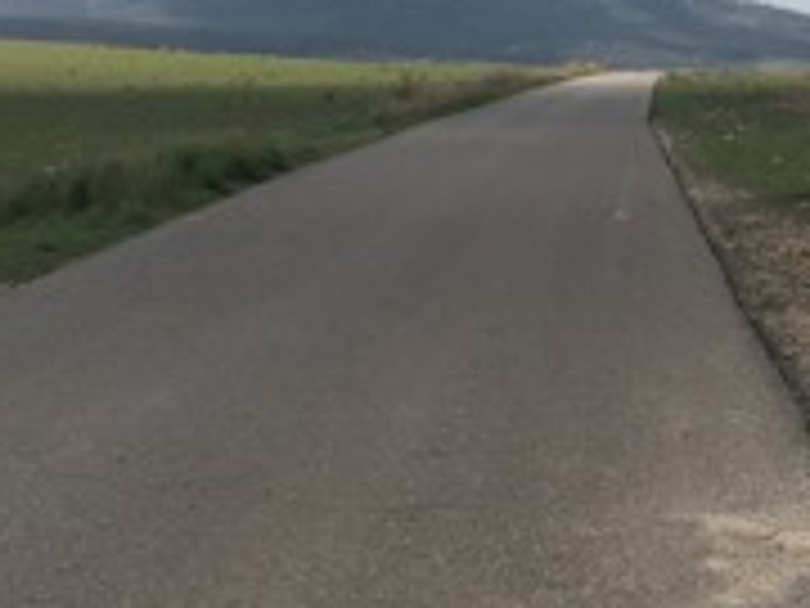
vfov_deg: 17.6
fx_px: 1966
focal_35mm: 84
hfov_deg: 23.0
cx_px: 639
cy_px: 275
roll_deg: -0.7
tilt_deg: -7.1
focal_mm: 4.15
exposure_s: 1/3205
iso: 25
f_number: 2.2
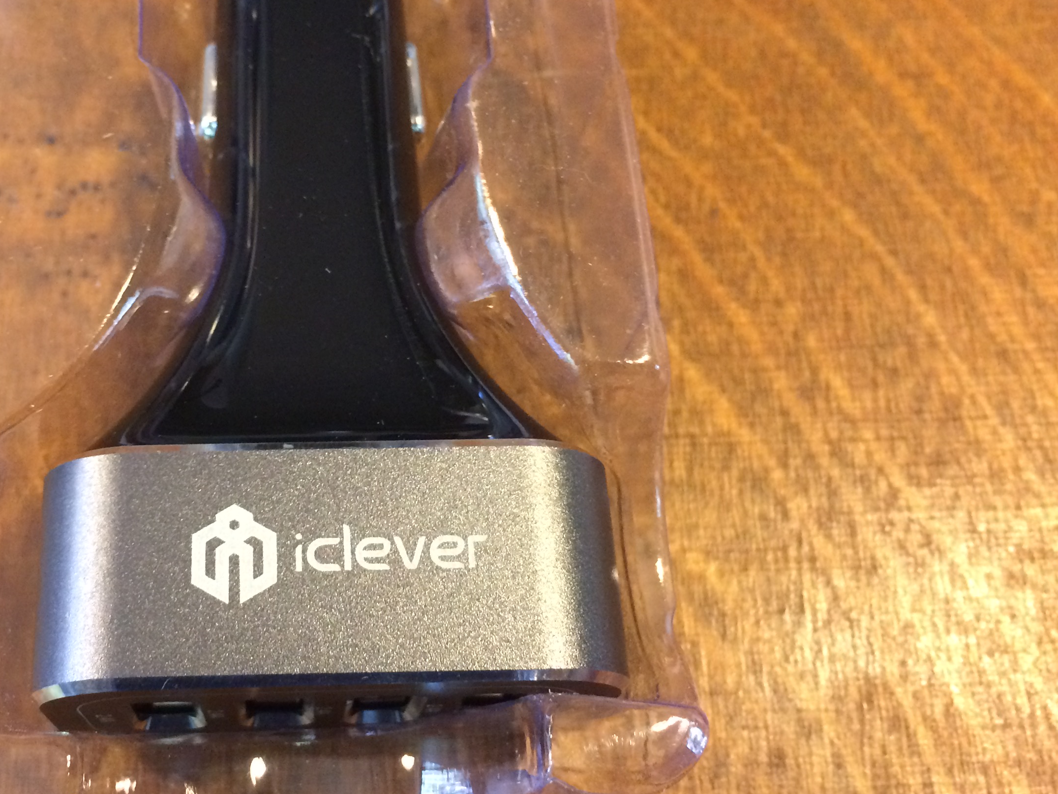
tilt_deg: -64.5
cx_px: 334
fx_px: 1345
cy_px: 305
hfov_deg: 42.2
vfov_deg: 32.7
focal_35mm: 44
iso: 320
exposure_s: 1/33
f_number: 2.2
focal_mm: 4.15
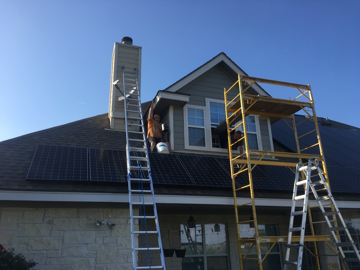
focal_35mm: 29
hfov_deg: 61.7
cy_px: 135
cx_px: 180
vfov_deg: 48.2
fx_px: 302
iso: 25
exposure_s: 1/777
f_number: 2.2
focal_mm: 4.15
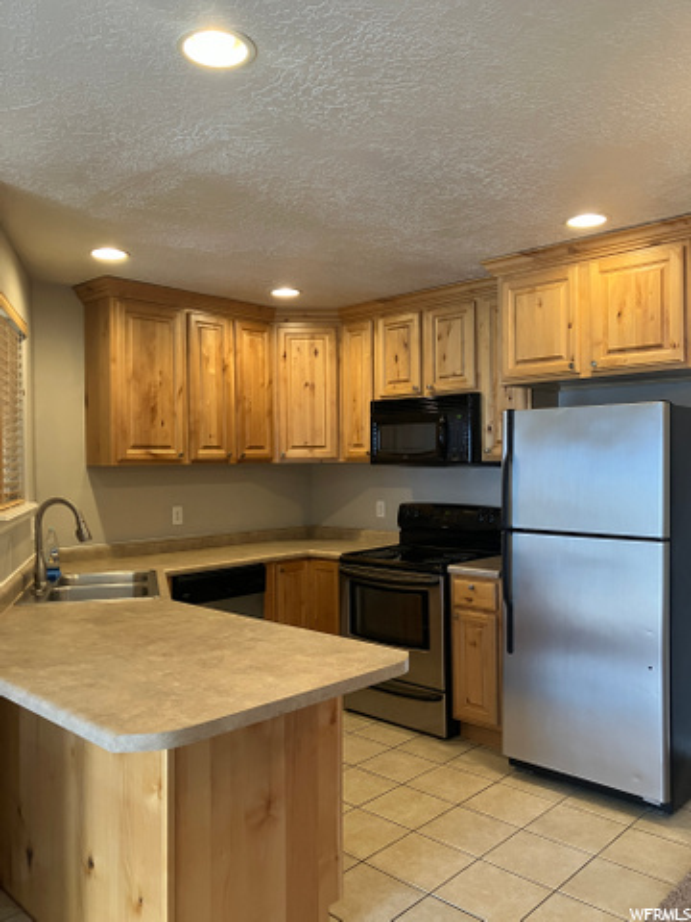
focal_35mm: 28
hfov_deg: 49.7
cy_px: 461
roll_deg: +0.6
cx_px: 346
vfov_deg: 63.4
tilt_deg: +1.2
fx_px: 745
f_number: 1.8
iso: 160
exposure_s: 1/60
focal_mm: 3.99
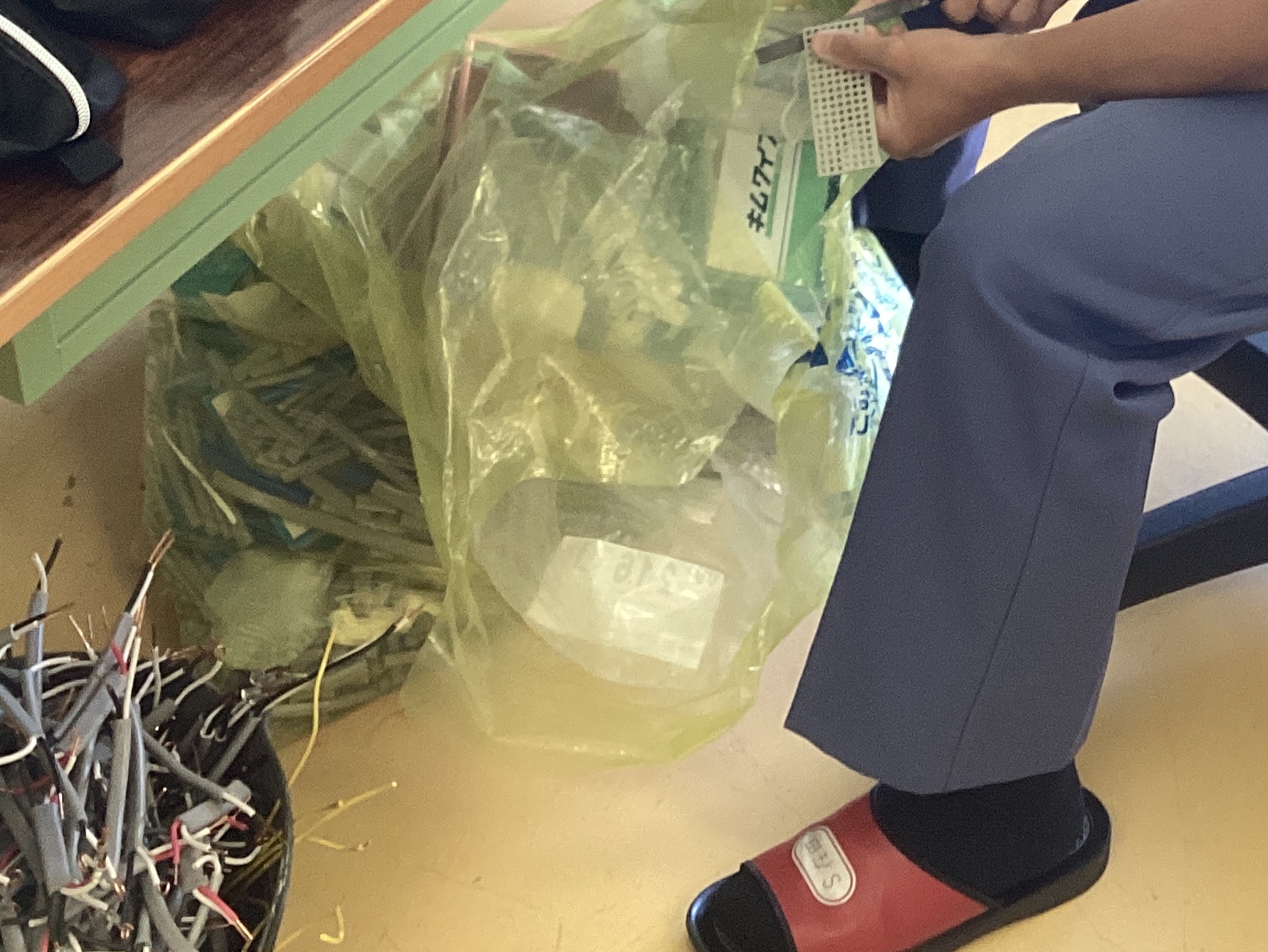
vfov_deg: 21.0
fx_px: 2455
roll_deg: -7.3
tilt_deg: -33.1
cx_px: 994
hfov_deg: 28.4
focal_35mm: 67
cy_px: -54
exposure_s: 1/50
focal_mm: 3.3
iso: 100
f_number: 2.4
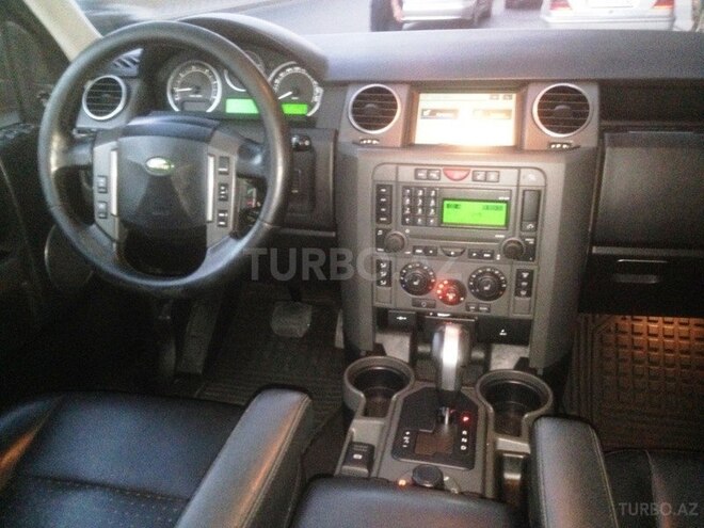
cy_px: 264
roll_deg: +0.7
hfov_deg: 55.4
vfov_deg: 42.9
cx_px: 352
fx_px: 671
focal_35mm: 33
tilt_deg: -27.0
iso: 500
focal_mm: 4.12
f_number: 2.4
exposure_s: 1/16
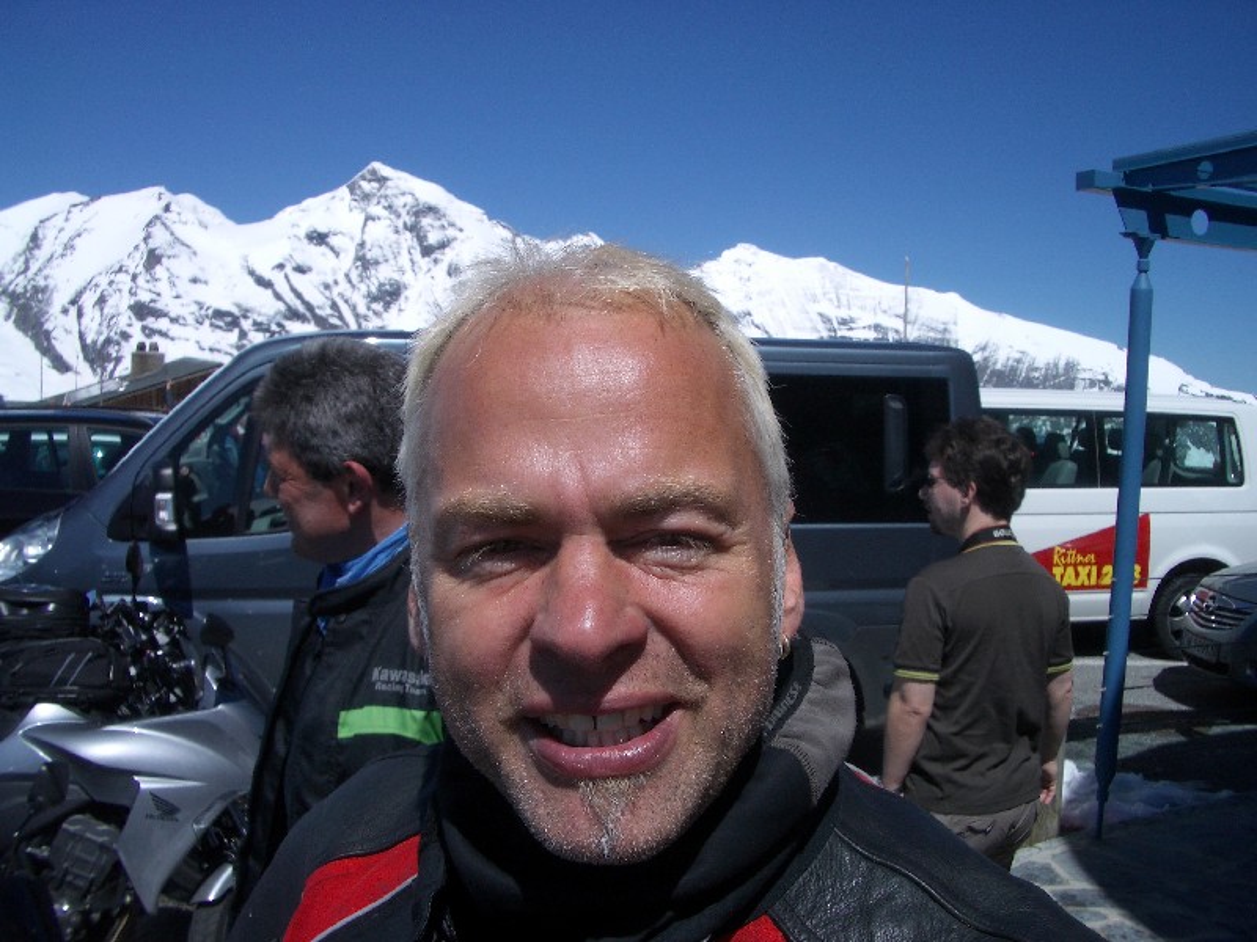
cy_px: 471
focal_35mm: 35
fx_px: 1271
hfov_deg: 52.6
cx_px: 628
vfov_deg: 40.7
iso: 50
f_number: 4.3
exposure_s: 1/1600
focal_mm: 5.8
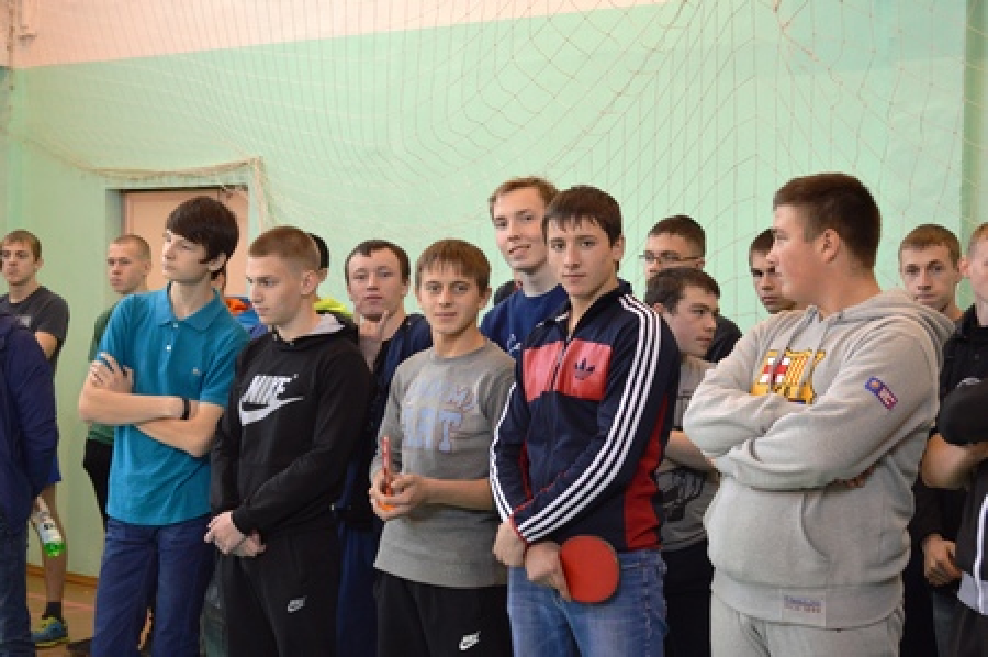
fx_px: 2262
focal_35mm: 82
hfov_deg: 24.6
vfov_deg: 16.5
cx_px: 494
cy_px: 328
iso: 1000
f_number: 5.6
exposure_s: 1/60
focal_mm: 55
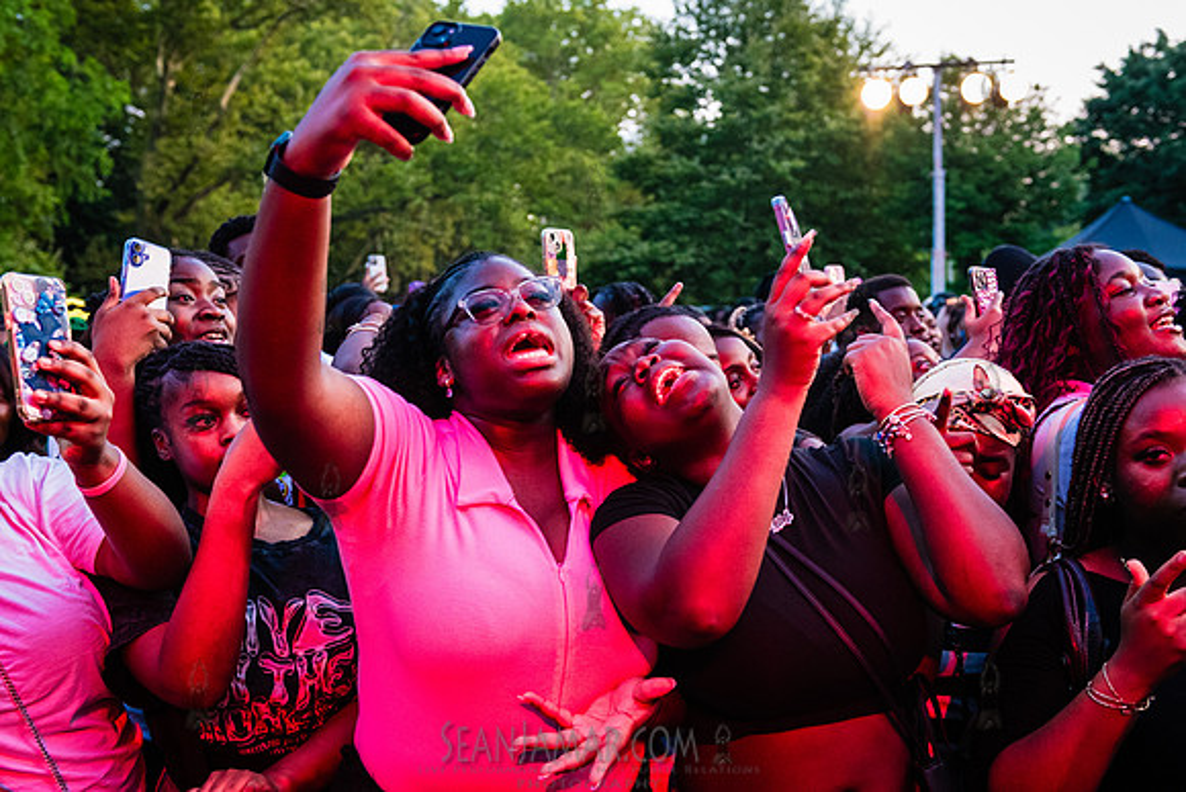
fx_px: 1410
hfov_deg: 45.6
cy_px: 438
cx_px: 602
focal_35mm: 43
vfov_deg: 31.3
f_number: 3.5
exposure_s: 1/250
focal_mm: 38
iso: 4000
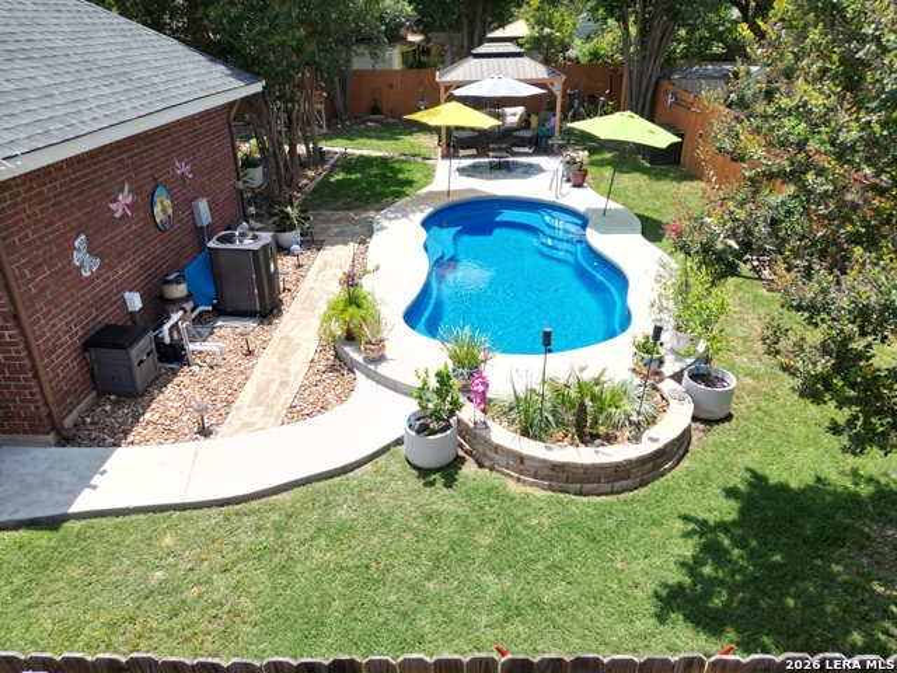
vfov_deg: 56.8
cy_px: 336
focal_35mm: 24
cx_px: 448
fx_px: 622
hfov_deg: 71.6
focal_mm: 6.72
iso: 110
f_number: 1.7
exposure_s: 1/2000
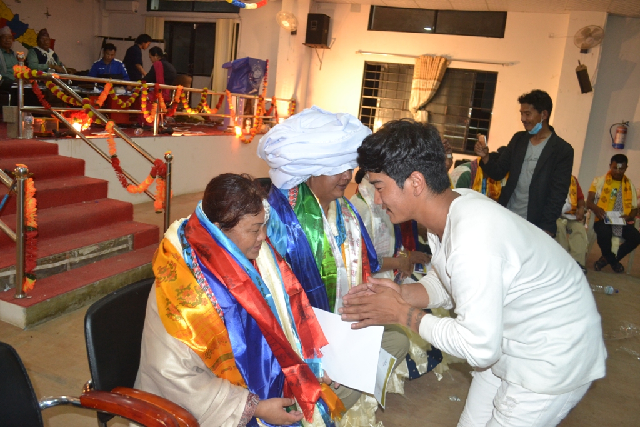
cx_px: 320
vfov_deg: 47.9
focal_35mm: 27
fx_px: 480
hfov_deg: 67.4
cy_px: 214
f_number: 3.5
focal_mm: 18
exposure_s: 1/60
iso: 1400
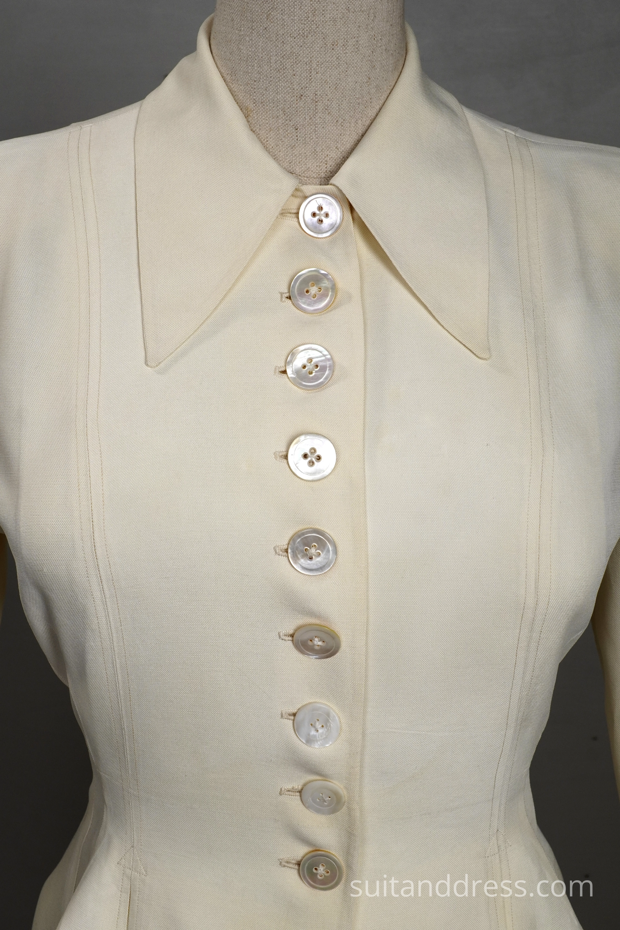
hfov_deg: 28.1
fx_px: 1240
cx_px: 310
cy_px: 465
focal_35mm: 48
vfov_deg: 41.1
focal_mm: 32
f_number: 10
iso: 400
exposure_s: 1/50
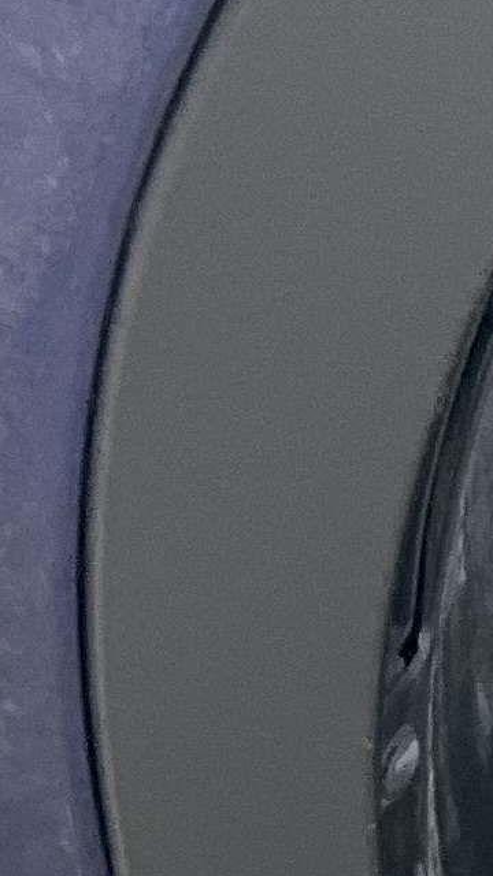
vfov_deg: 10.7
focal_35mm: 199
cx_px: 2246
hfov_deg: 5.1
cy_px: 857
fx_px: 4625
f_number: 1.8
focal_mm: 3
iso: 20
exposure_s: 1/122
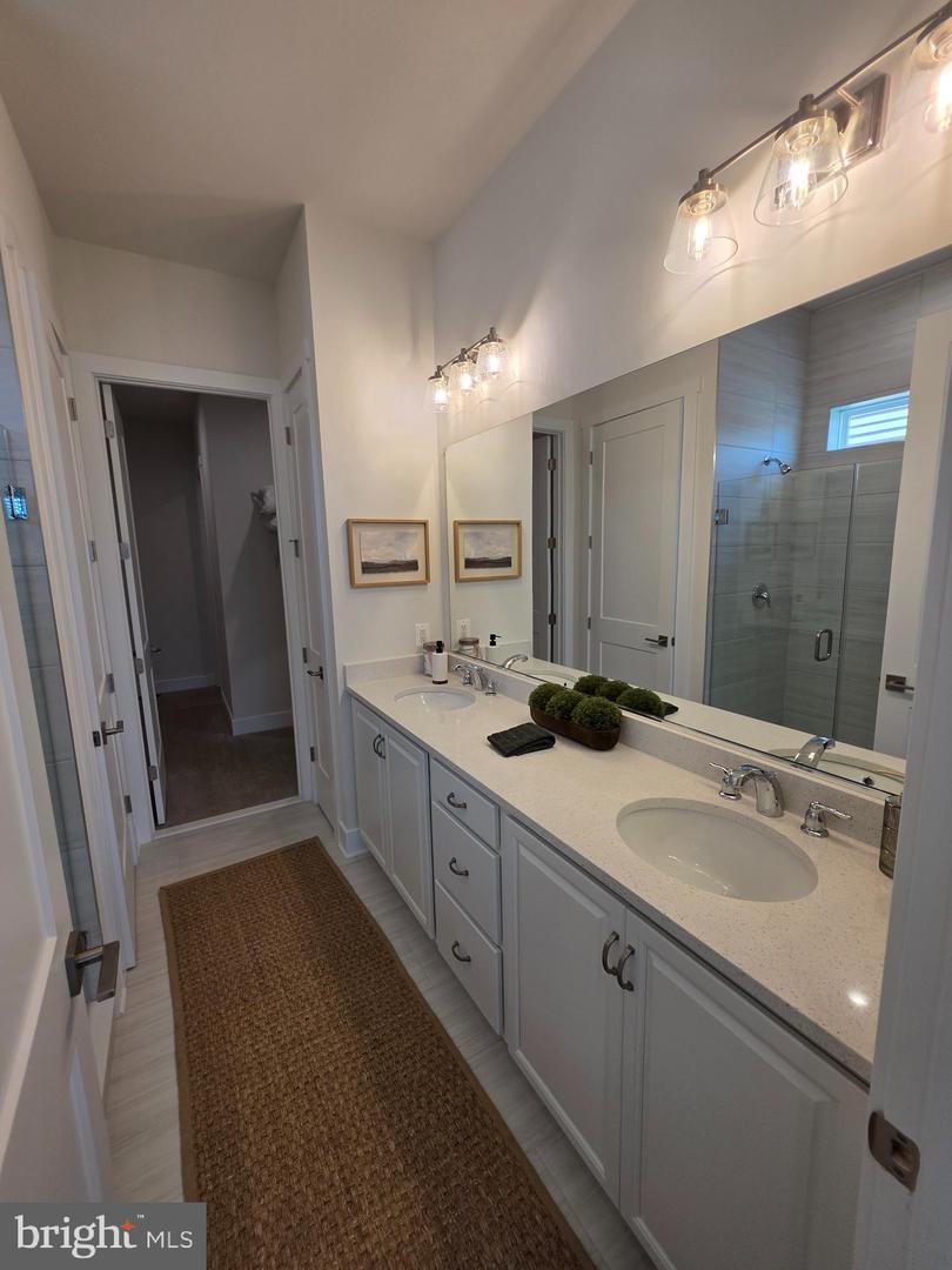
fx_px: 477
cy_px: 635
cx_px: 476
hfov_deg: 89.9
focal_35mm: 13
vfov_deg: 106.2
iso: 40
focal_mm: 2.2
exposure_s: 1/120
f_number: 1.9
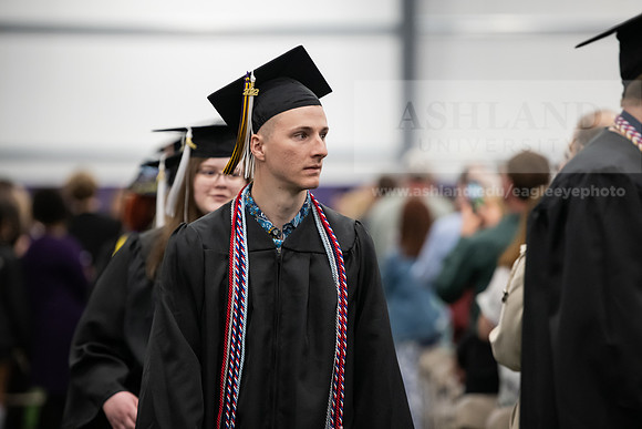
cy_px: 214
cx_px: 321
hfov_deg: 11.4
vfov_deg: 7.6
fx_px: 3211
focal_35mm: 180
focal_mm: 180
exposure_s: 1/200
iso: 3200
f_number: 3.2
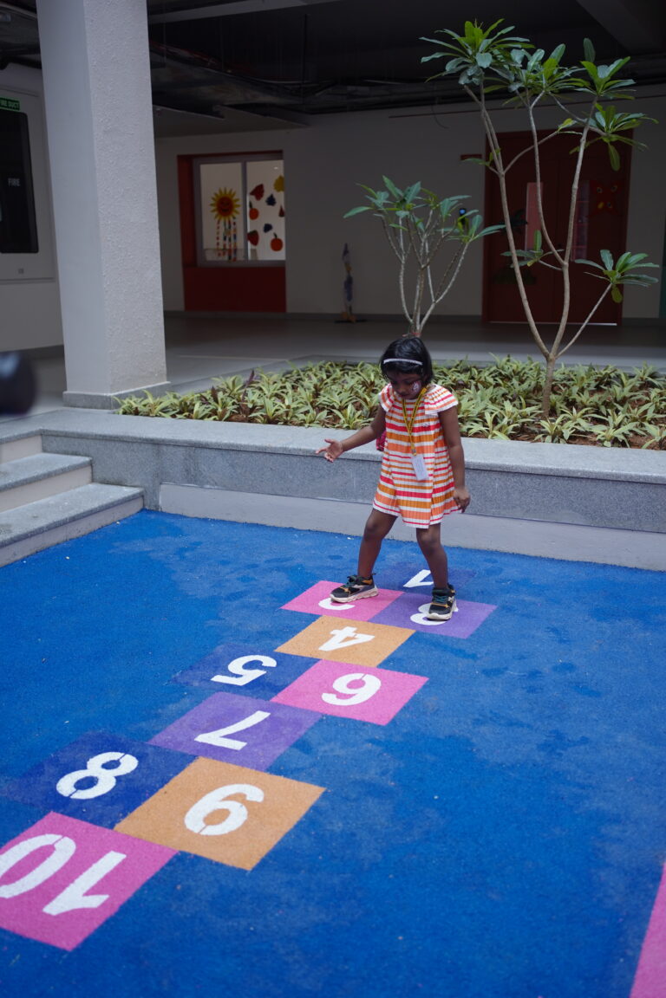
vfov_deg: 54.4
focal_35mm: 35
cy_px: 499
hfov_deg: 37.9
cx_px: 333
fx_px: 971
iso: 250
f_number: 2.5
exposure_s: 1/200
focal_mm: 35
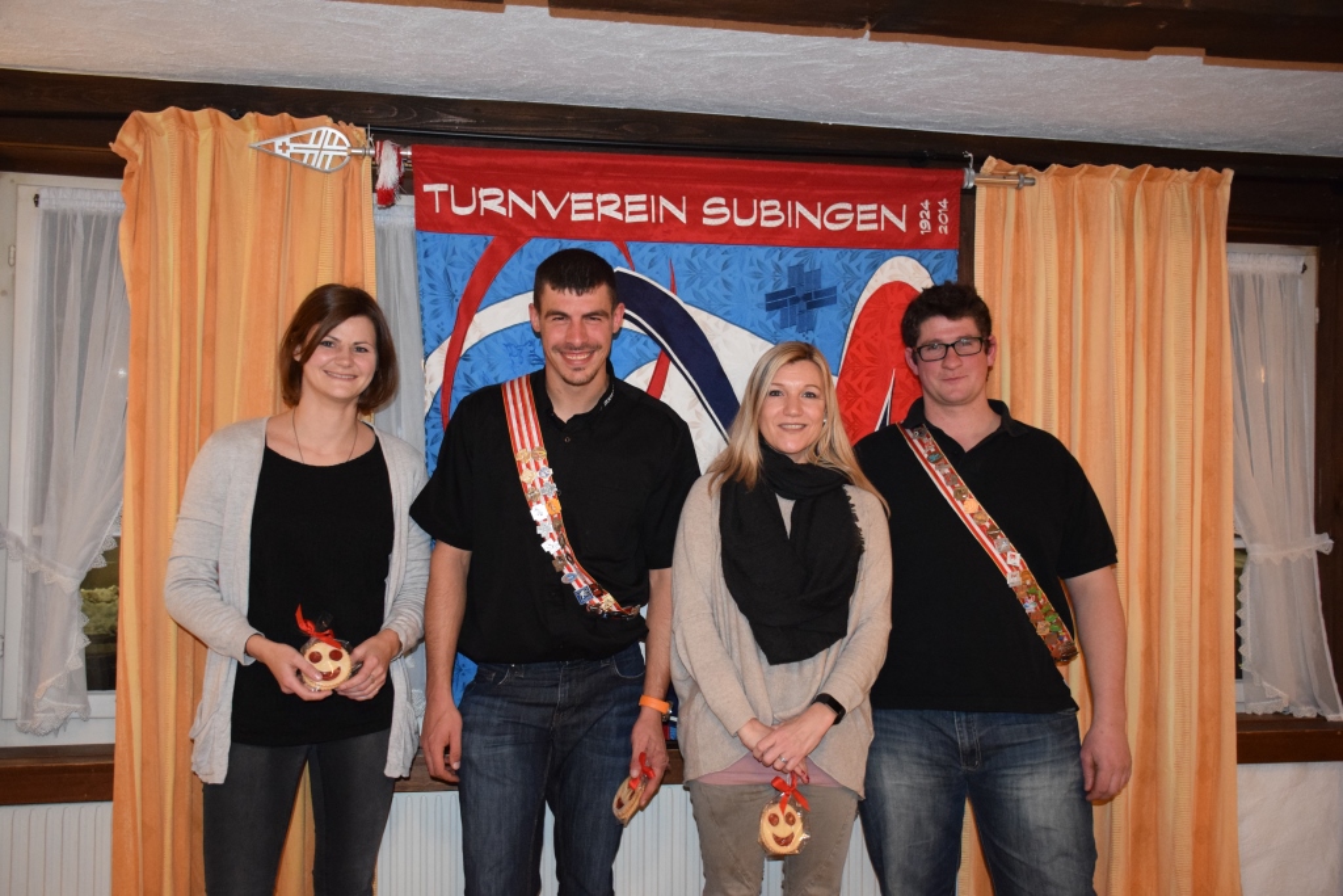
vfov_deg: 40.0
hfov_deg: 57.2
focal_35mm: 33
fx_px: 1231
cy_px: 448
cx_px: 672
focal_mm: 22
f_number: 3.5
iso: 3200
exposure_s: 1/60
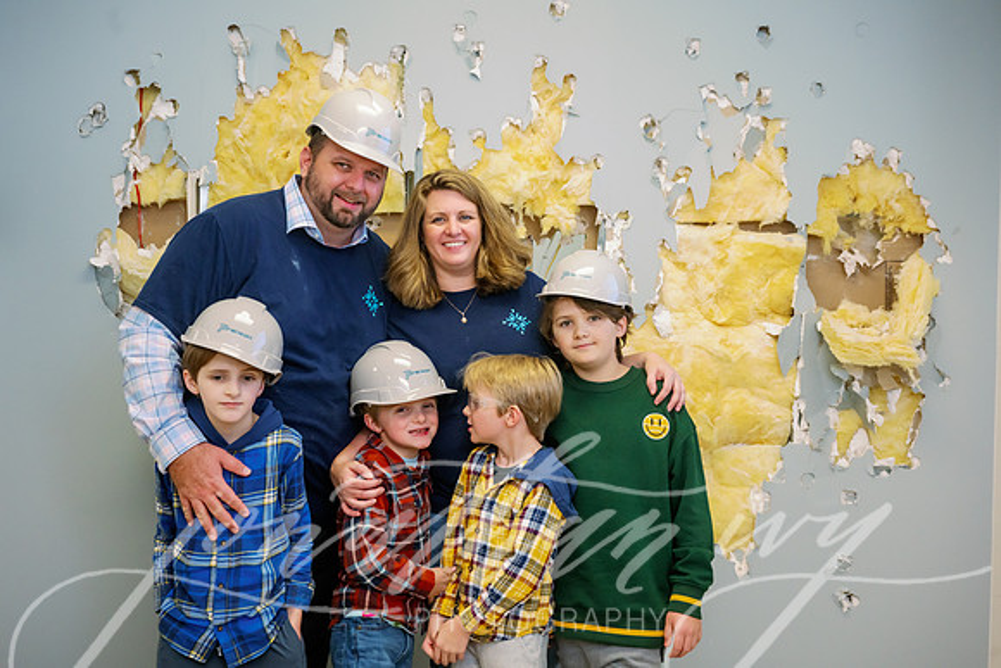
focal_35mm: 40
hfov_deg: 48.4
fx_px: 1112
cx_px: 500
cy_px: 334
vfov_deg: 33.4
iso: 640
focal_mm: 40
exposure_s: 1/200
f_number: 5.6
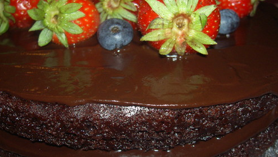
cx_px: 138
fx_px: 317
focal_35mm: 43
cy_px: 87
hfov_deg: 47.4
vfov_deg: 27.7
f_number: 2.8
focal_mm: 8
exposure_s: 1/60
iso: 100
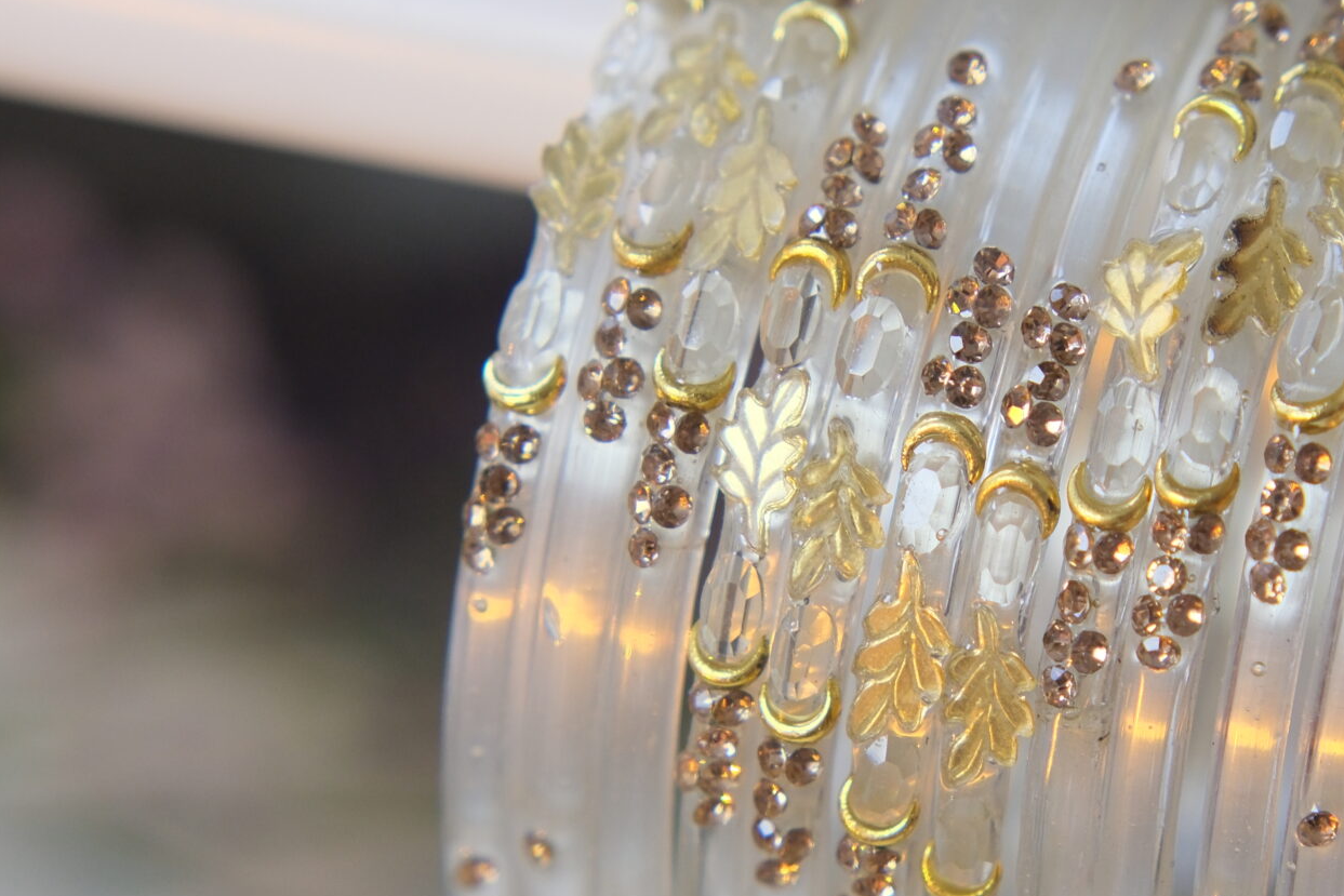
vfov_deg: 13.3
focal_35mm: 103
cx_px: 983
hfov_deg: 19.7
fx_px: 3846
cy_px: 598
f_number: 3.2
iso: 640
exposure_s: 1/125
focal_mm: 33
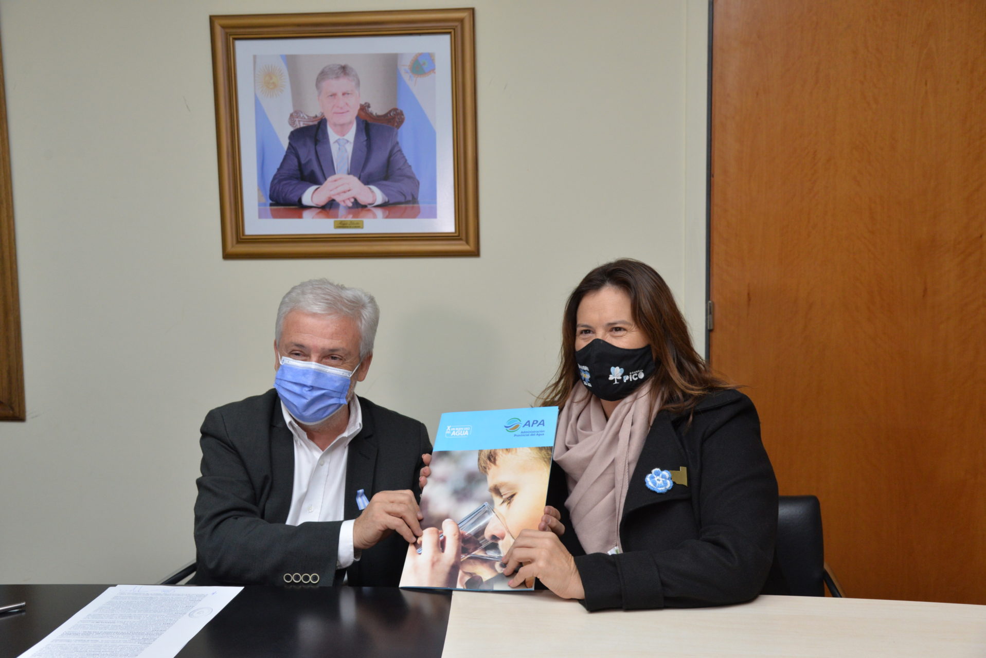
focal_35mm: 38
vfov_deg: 35.1
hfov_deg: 50.7
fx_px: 1041
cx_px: 493
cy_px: 329
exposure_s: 1/200
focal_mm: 38
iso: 1600
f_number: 5.6
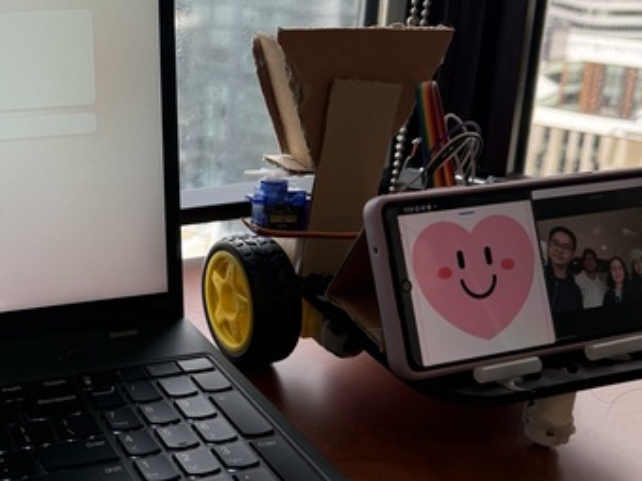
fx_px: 1002
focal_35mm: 54
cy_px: 150
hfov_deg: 33.1
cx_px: 26
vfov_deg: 26.8
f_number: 1.78
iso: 125
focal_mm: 6.76
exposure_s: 1/237
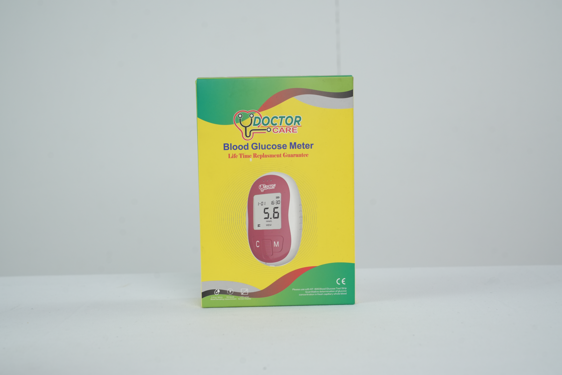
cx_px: 281
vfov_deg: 25.5
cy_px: 188
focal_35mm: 53
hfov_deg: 37.5
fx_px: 827
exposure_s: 1/160
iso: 800
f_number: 7.1
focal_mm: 53
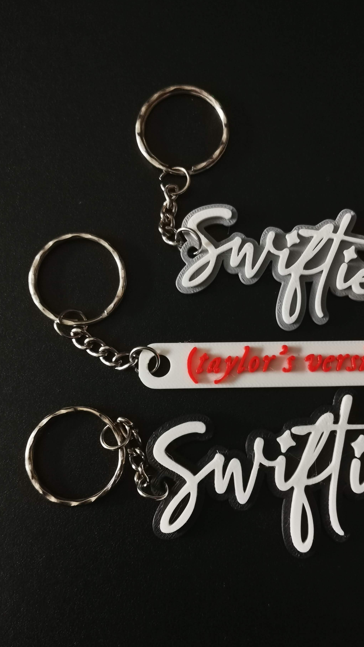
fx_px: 618
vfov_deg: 55.3
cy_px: 323
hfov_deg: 32.6
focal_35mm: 36
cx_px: 241
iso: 400
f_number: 1.8
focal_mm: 5.58
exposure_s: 1/60
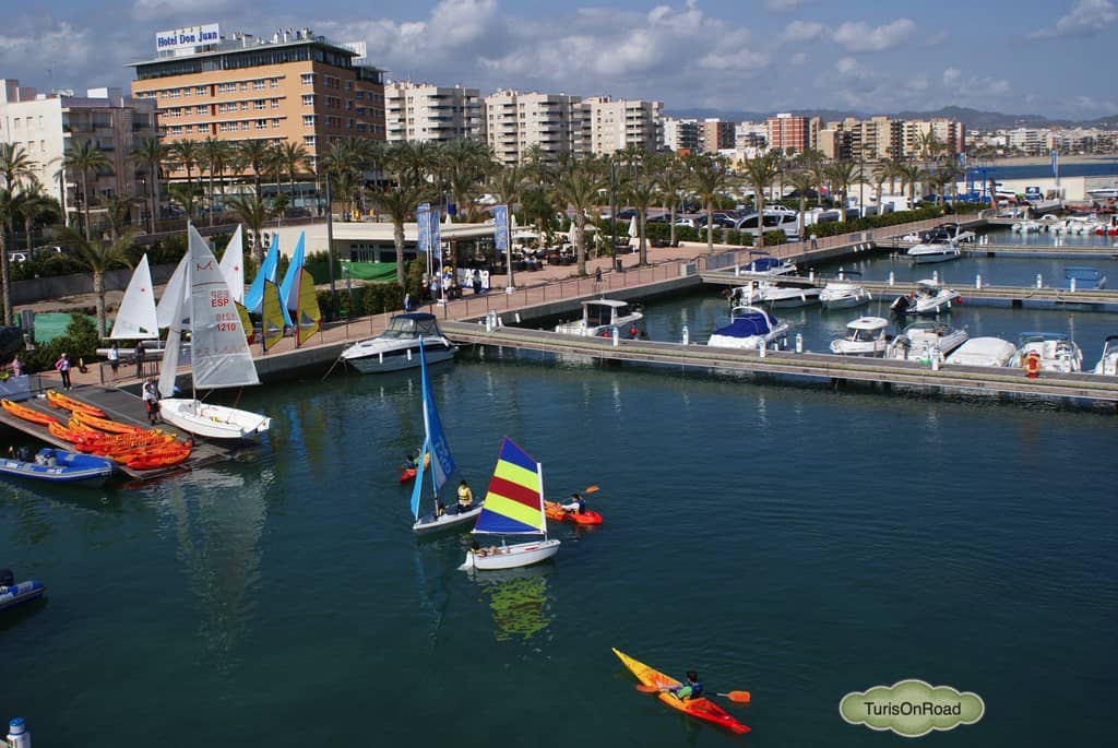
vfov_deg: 34.3
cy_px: 374
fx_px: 1212
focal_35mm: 39
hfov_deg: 49.5
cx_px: 559
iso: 100
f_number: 9
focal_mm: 26
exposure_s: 1/320
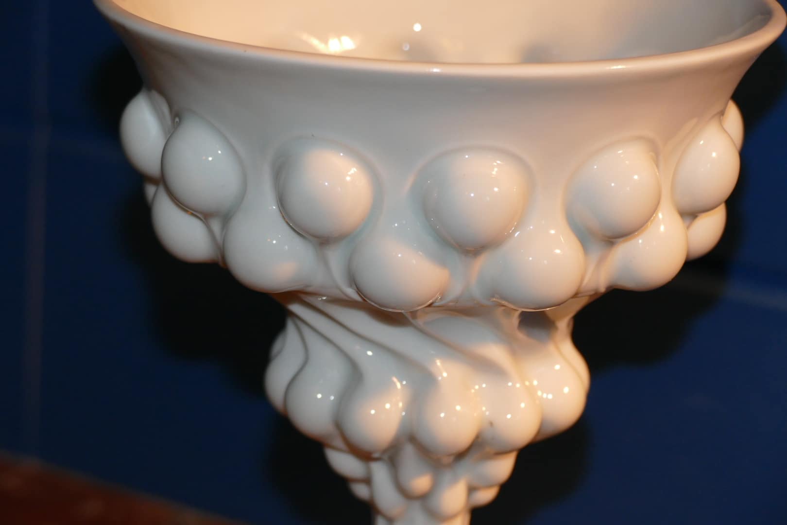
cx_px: 394
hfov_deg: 13.3
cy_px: 262
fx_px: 3366
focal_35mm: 154
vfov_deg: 8.9
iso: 800
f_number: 4
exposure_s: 1/40
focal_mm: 56.08
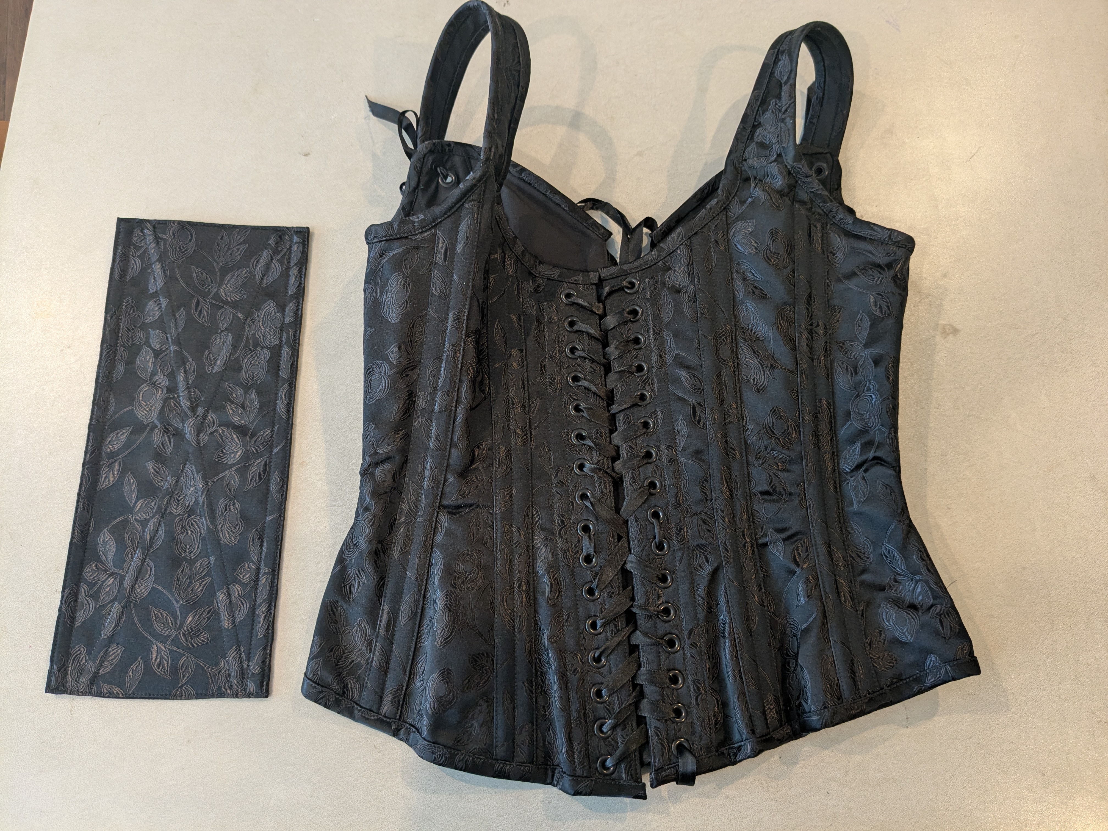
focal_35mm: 27
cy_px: 416
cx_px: 554
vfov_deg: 51.4
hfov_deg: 65.3
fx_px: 864
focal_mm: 4.38
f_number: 1.73
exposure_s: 1/24
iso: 141
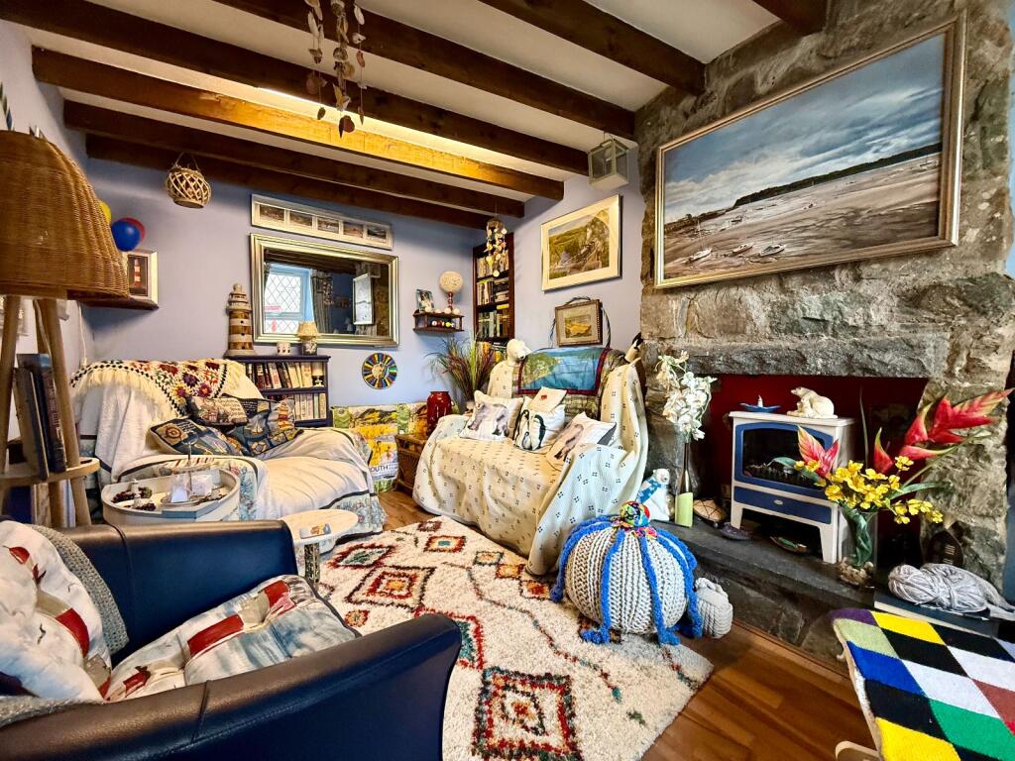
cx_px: 508
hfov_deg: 102.1
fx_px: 411
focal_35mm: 14
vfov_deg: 85.7
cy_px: 380
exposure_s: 1/50
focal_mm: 2.22
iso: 250
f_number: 2.2
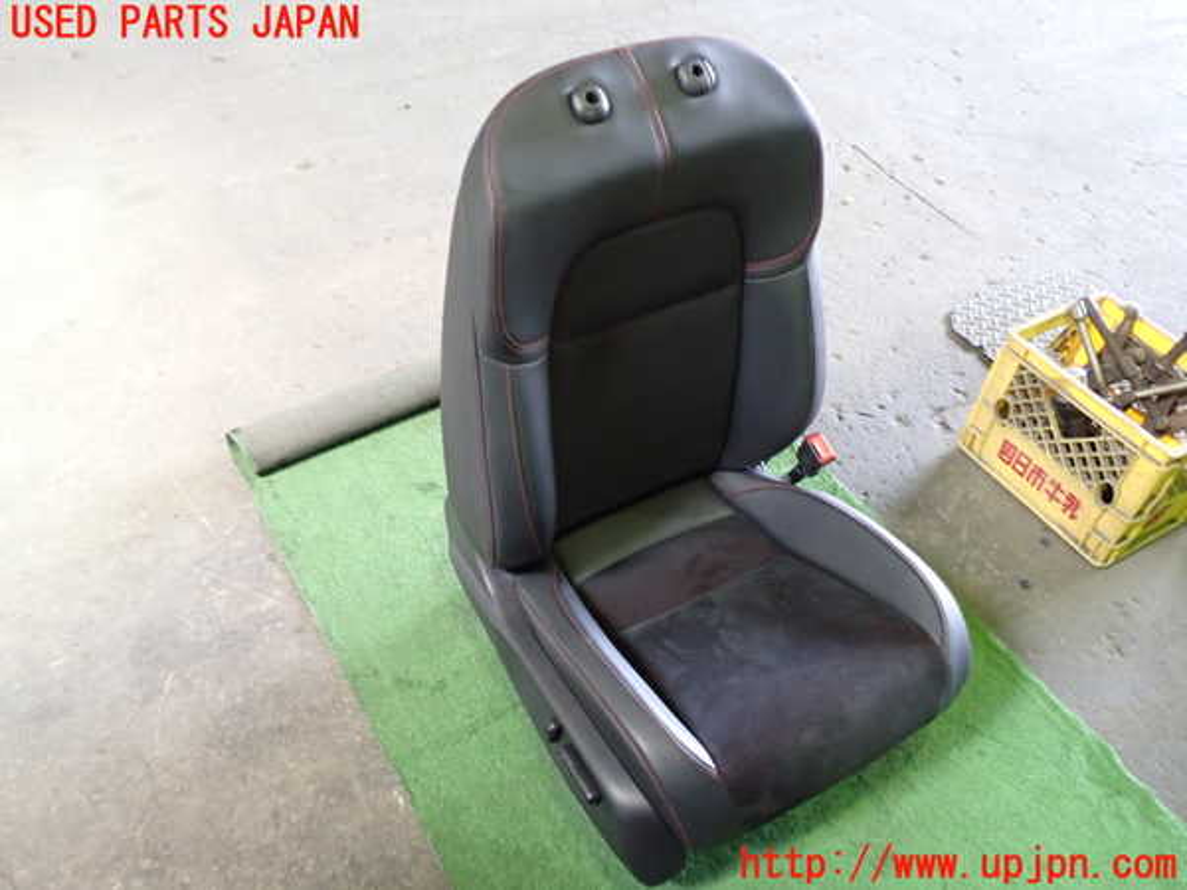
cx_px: 594
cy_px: 445
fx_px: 1029
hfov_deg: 60.0
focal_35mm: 30
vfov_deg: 46.8
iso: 640
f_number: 2.3
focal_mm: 5.4
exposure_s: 1/30
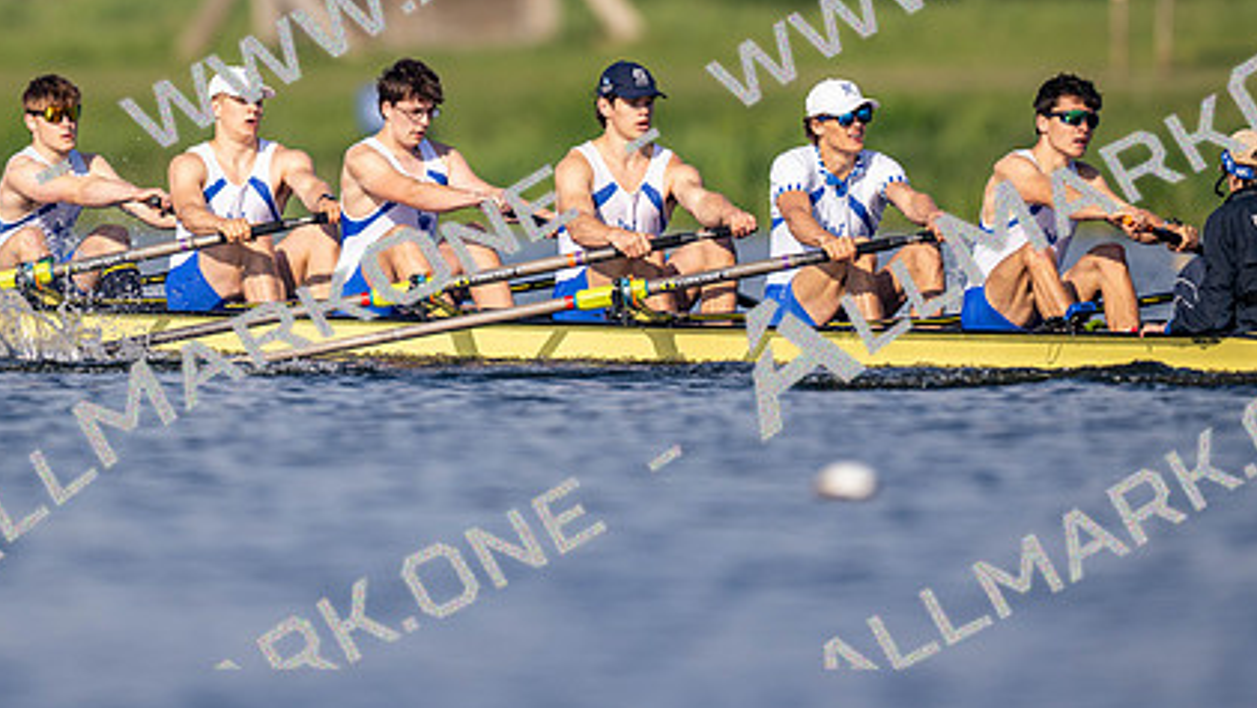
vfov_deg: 1.4
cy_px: 157
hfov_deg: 2.5
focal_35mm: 866
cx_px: 490
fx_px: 28870
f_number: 4
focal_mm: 600
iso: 220
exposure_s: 1/2500
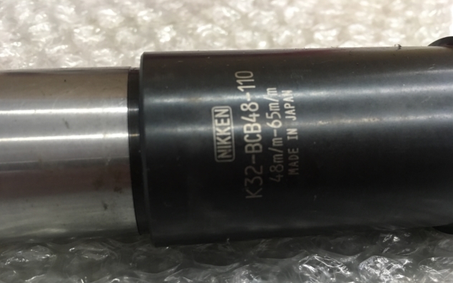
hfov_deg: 61.2
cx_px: 226
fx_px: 383
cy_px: 168
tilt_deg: -49.4
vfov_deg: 40.5
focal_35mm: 31
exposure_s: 1/30
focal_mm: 4.15
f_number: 2.2
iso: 125
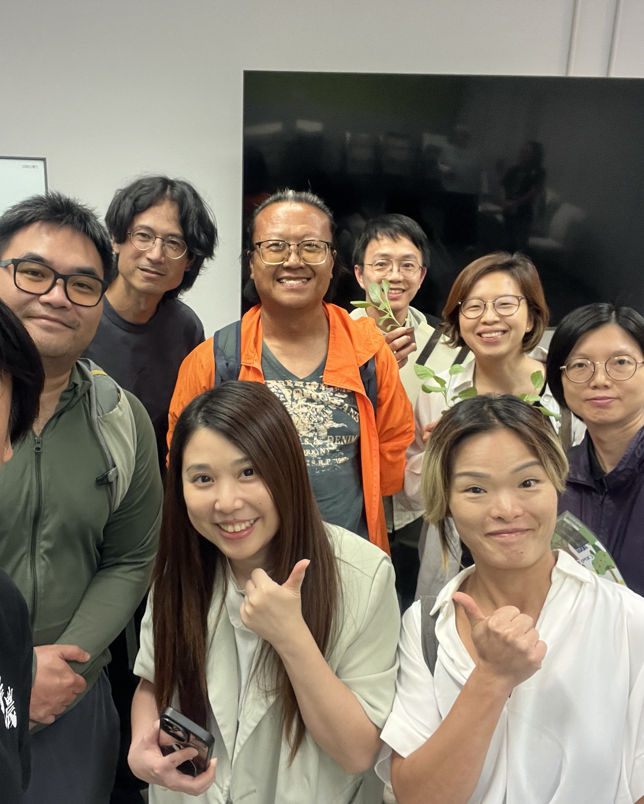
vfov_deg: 58.8
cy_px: 401
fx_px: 715
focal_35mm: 30
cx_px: 252
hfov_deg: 48.2
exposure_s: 1/33
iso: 250
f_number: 2.2
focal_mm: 2.71
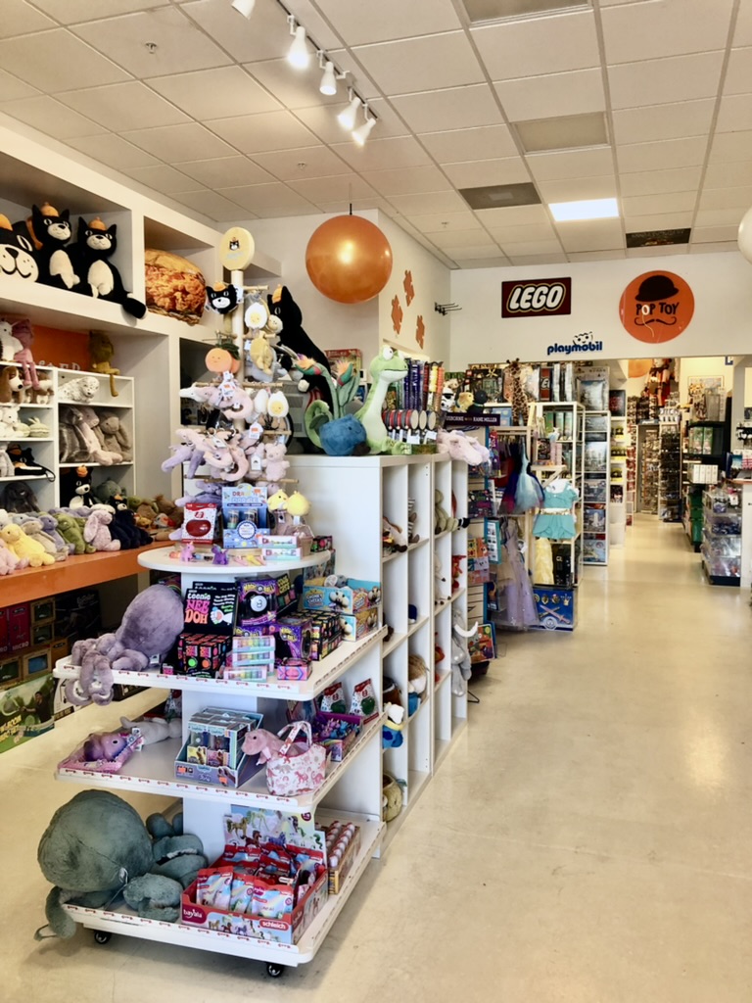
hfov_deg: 49.7
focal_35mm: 28
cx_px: 376
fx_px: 811
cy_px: 502
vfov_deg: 63.4
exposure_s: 1/24
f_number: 1.8
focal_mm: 4
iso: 32
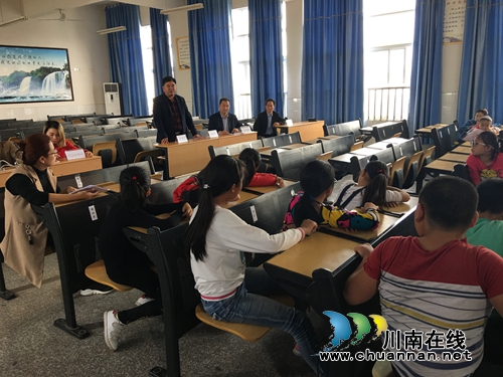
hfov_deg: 61.7
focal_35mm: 29
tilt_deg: -10.1
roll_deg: +3.0
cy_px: 188
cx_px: 252
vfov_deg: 48.2
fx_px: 421
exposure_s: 1/33
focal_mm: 4.15
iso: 50
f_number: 2.2
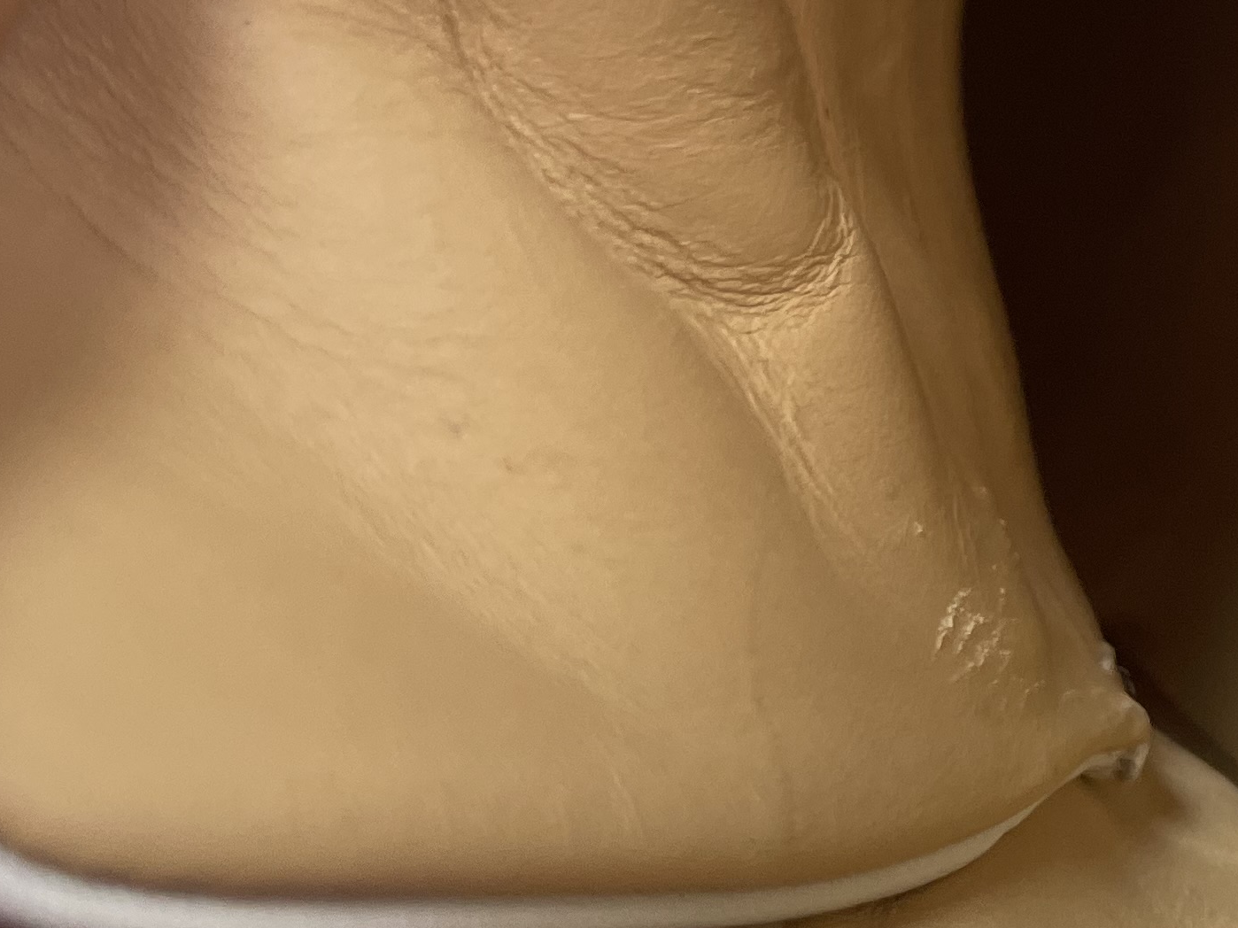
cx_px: 1604
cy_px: -50
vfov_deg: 19.0
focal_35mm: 75
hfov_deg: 23.1
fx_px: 2682
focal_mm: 4.2
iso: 80
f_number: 1.6
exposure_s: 1/121
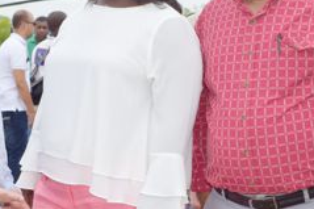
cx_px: 129
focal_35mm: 113
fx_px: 985
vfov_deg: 12.1
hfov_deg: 18.1
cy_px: 53
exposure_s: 1/200
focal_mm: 36
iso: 100
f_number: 9
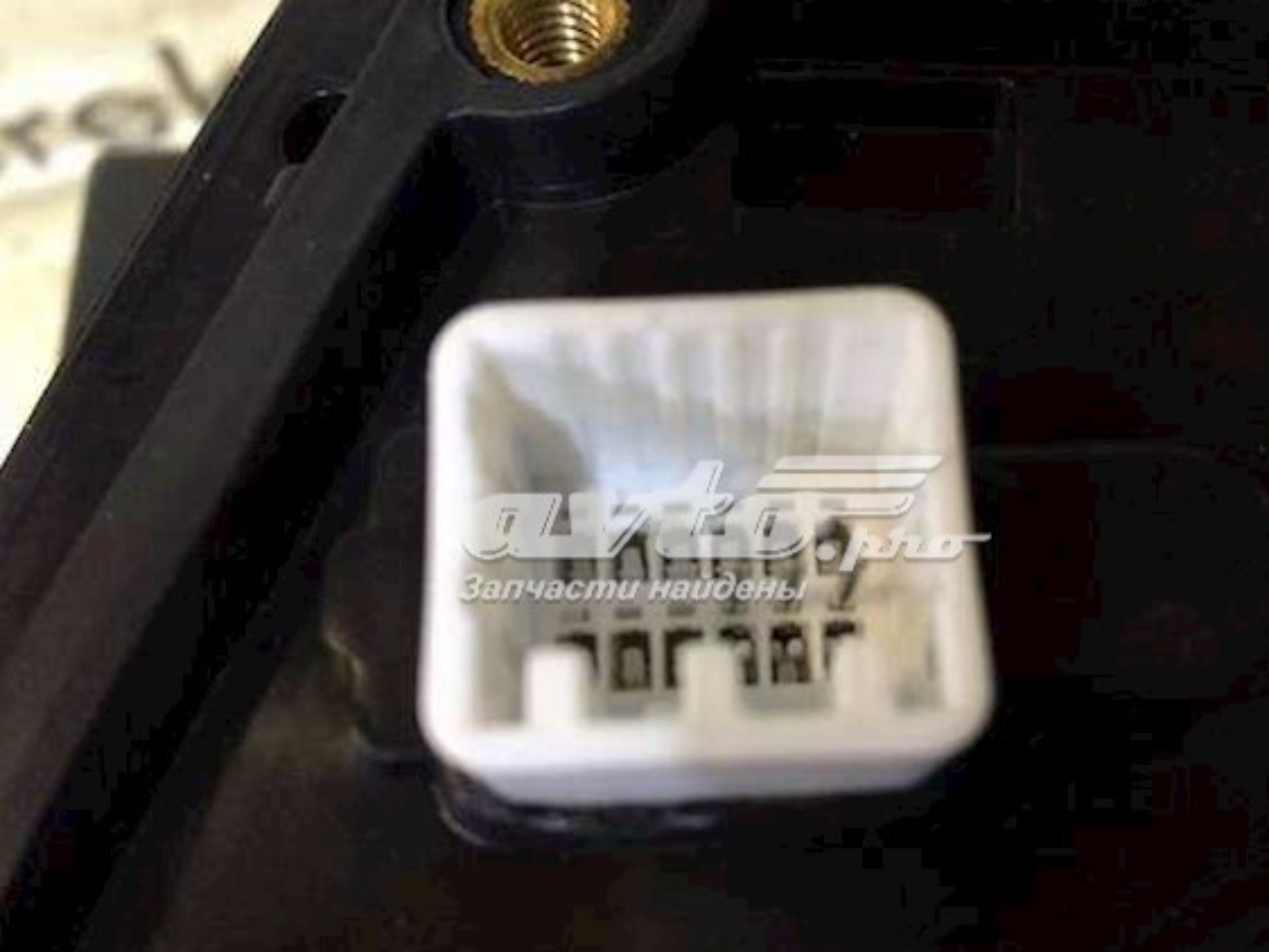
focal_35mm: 33
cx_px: 718
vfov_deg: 42.9
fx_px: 1210
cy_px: 523
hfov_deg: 55.2
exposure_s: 1/25
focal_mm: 4.15
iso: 320
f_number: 2.2
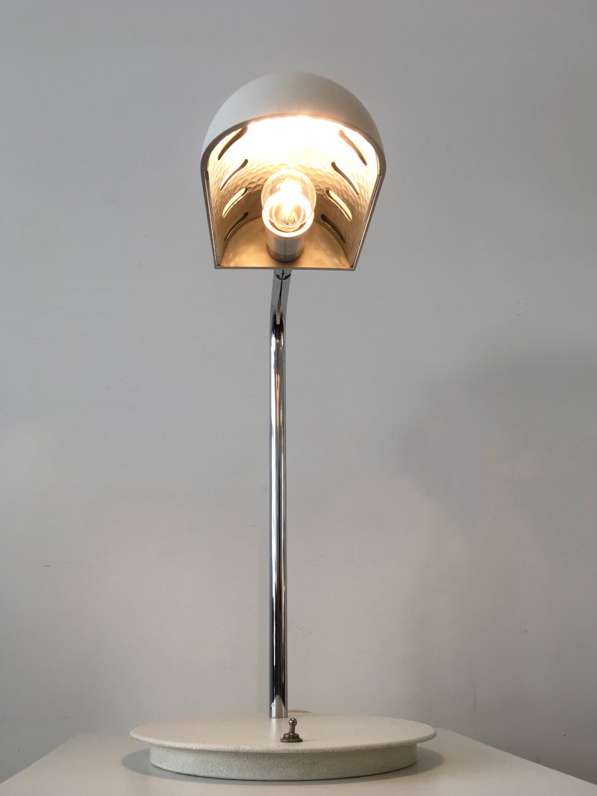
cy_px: 398
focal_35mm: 29
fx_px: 667
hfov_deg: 48.2
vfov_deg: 61.7
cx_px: 298
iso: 32
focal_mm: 4.15
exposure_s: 1/100
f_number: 2.2
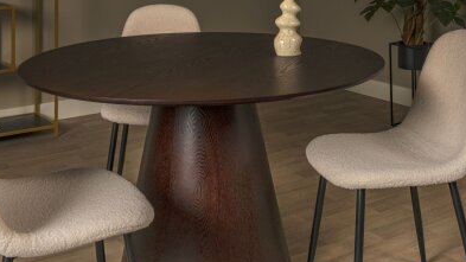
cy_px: -71
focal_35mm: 56
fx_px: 692
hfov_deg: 37.2
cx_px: 231
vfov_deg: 19.8
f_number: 18
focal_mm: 35
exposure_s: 1/8
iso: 400
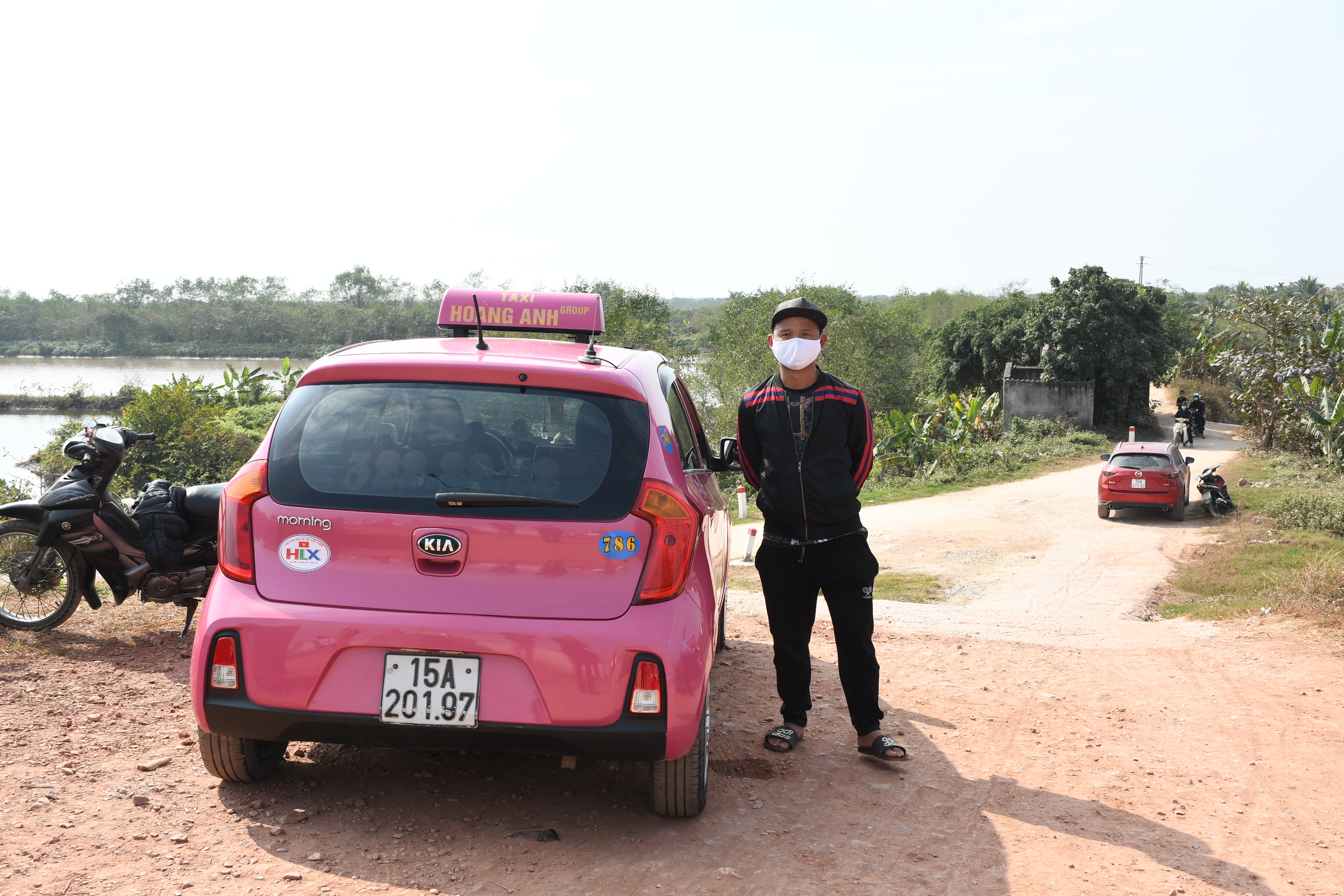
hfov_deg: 53.1
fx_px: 1344
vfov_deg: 36.9
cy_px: 448
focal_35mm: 36
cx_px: 672
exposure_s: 1/200
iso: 125
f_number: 9
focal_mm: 24
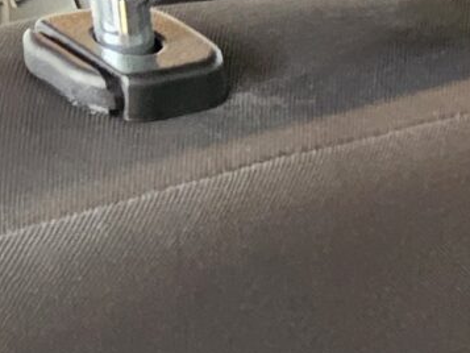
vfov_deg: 7.6
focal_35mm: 165
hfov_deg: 10.5
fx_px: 2241
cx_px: 1091
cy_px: 1129
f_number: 1.7
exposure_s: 1/25
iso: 1600
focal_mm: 6.3
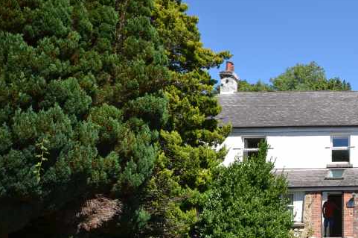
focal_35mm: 48
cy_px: 159
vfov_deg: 27.8
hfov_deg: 34.7
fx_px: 477
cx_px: 406
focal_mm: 14
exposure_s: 1/250
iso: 100
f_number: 7.1
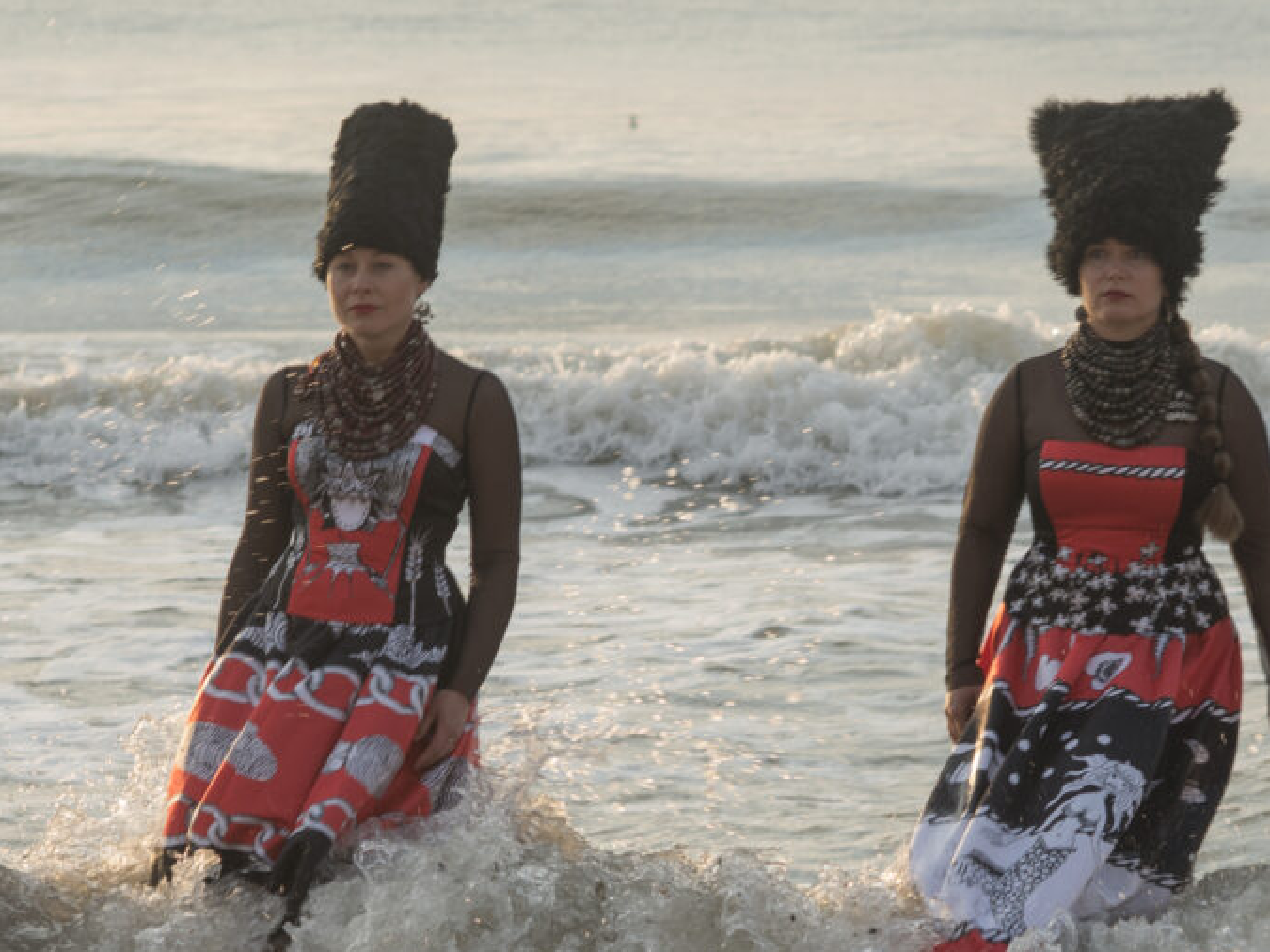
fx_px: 9097
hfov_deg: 8.0
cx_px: 854
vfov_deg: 6.0
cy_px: 349
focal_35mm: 248
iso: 125
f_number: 5
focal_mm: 85
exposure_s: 1/200
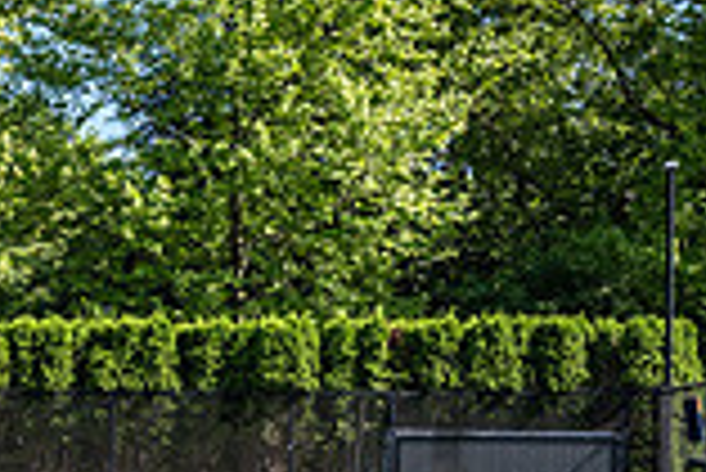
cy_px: 641
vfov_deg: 10.0
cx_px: -135
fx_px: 2650
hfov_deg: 14.7
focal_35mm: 135
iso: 200
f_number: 4.5
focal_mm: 35
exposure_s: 1/1000
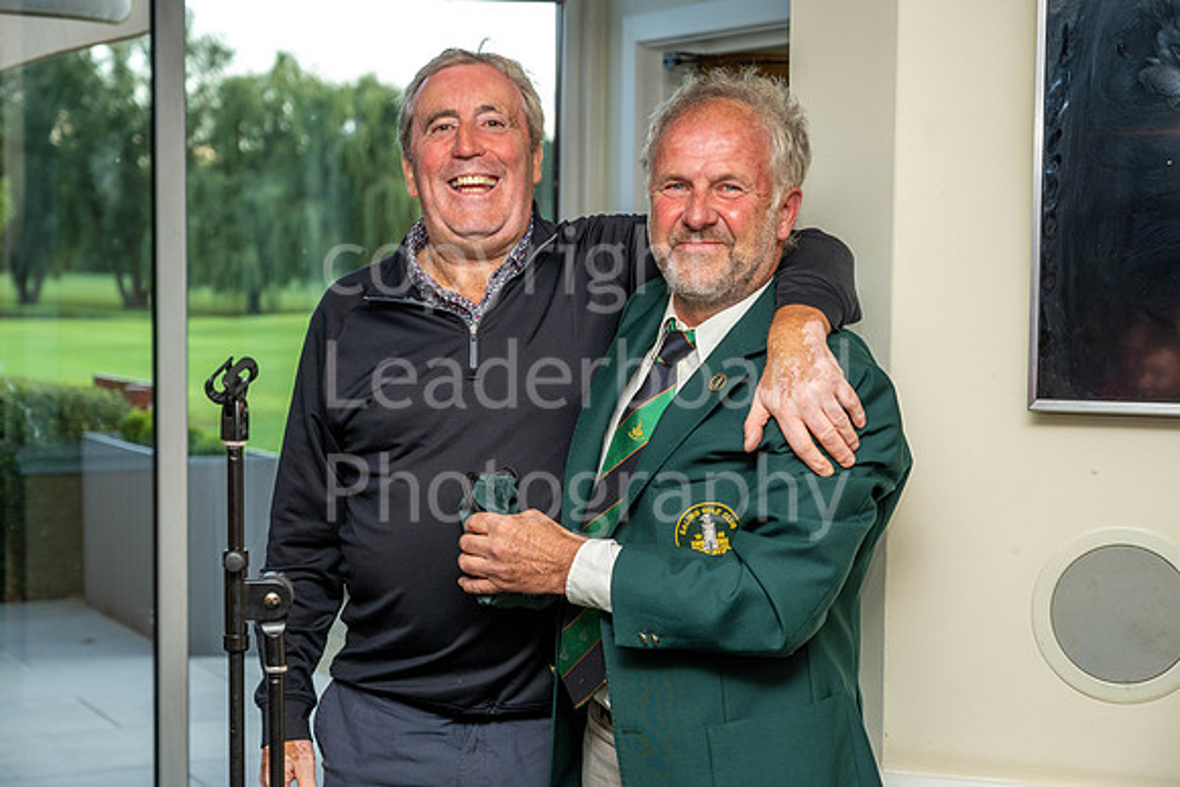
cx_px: 590
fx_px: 2098
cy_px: 394
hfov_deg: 31.4
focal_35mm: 64
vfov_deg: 21.3
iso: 500
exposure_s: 1/160
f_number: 5
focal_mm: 64
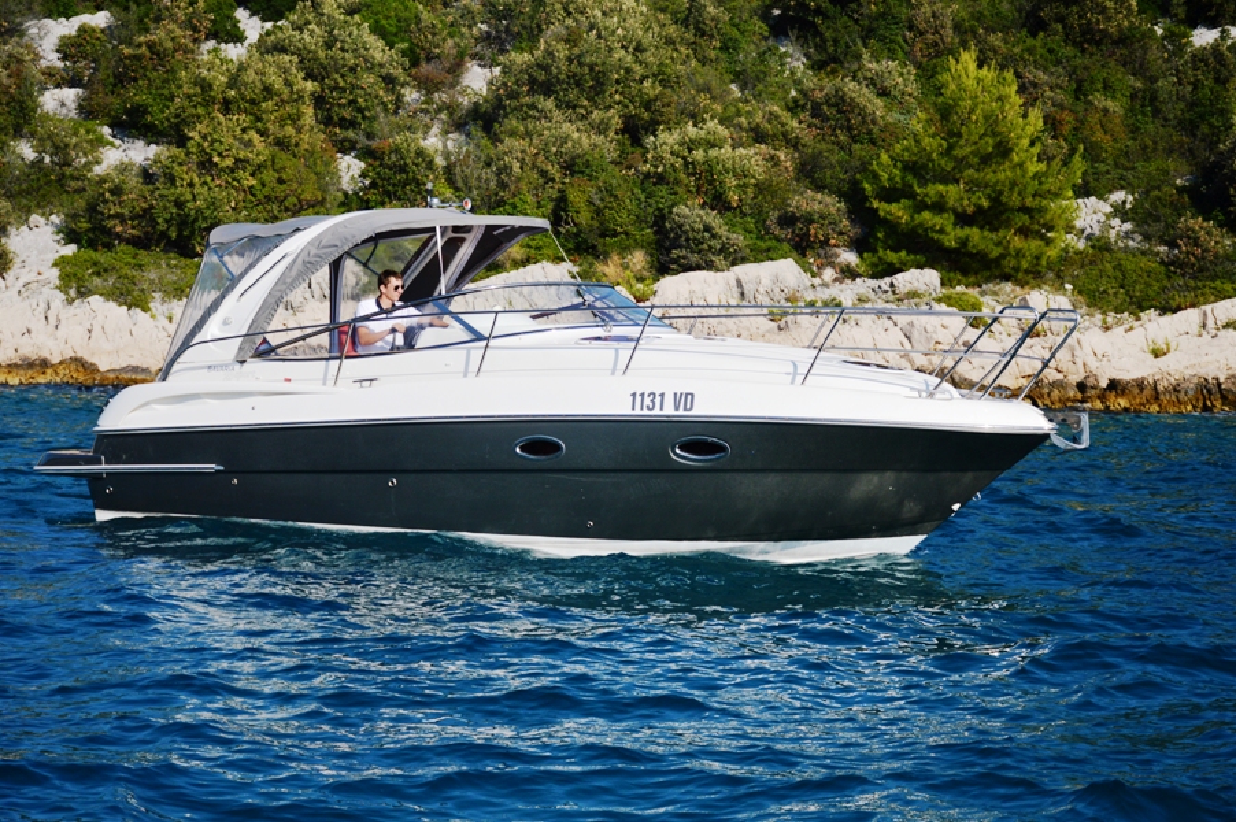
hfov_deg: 27.0
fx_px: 2573
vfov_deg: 18.2
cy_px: 411
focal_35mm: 75
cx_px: 618
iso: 180
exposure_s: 1/3200
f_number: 4.8
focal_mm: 50
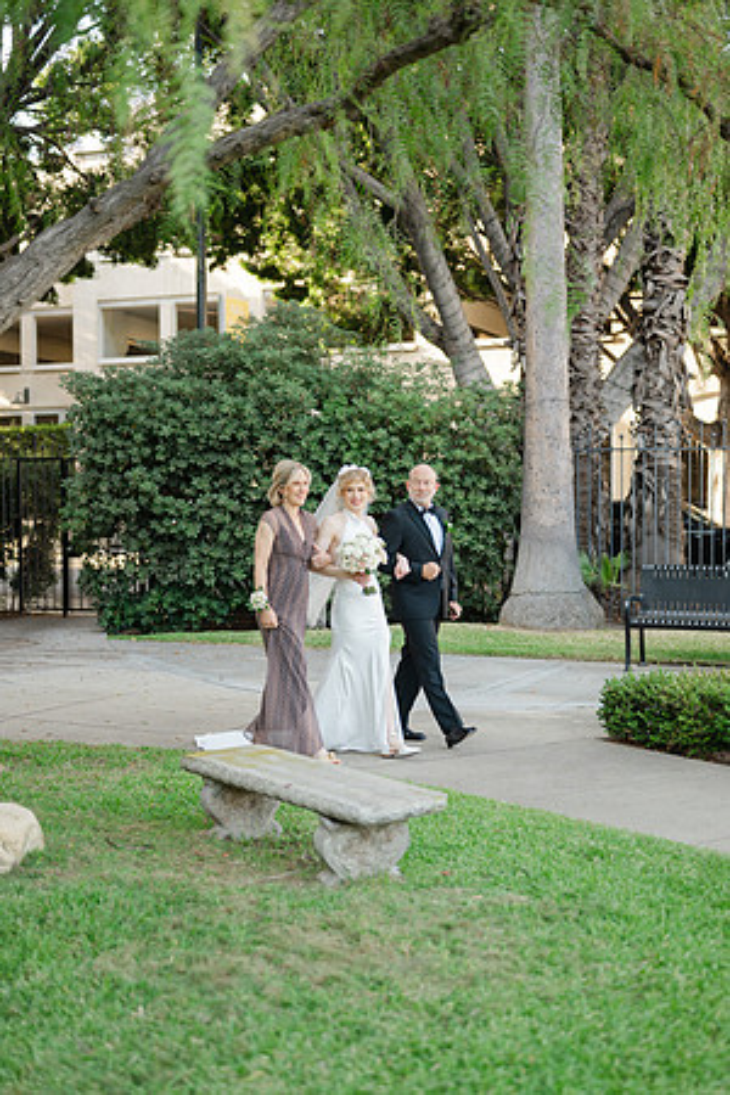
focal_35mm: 50
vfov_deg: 39.6
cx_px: 365
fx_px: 1521
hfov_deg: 27.0
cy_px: 548
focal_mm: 50
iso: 100
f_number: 1.8
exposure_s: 1/320
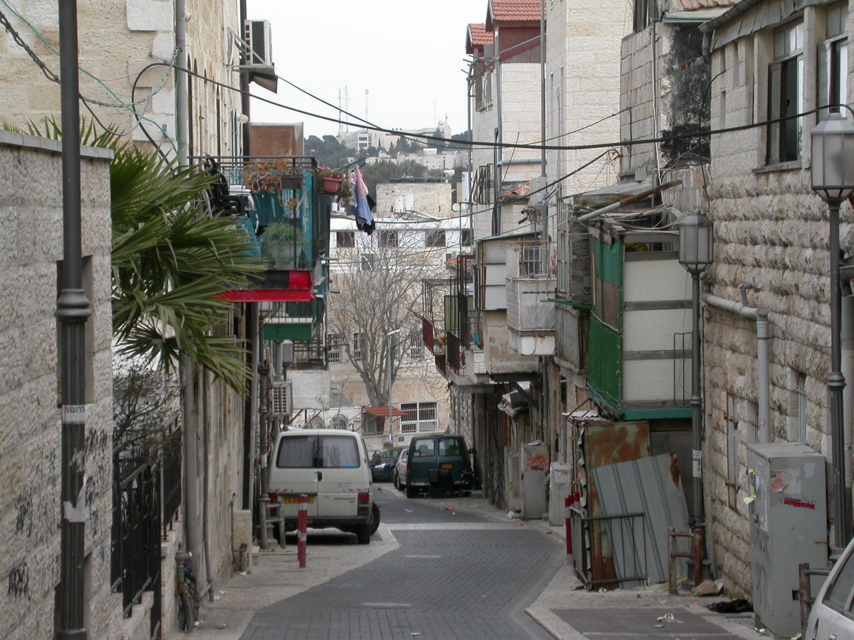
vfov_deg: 11.3
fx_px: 3232
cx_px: 427
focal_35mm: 131
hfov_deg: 15.1
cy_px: 320
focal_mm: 27.1
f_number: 5.9
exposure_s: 1/312
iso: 100
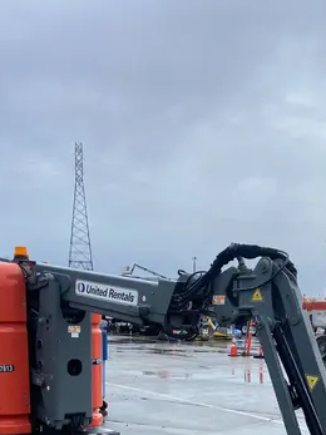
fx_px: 691
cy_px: 434
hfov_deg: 26.4
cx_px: 216
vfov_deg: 32.2
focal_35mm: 55
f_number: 1.8
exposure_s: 1/738
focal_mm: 4.25
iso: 32
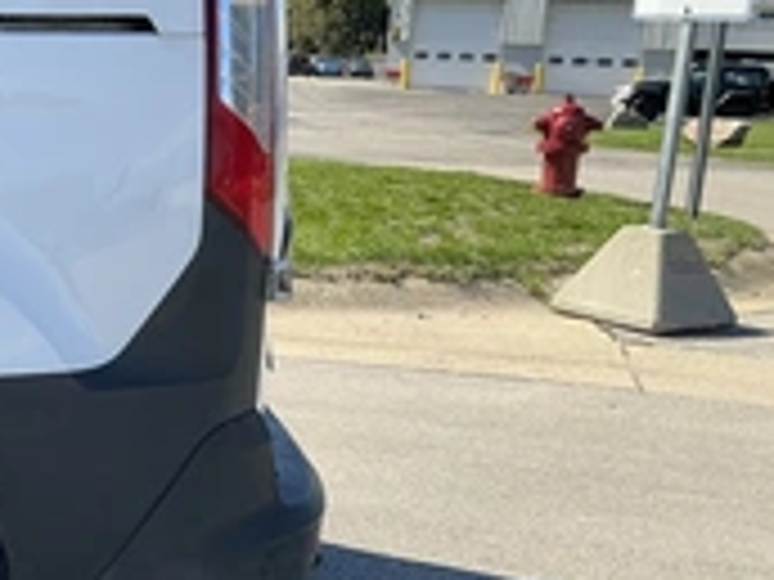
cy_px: 400
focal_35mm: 65
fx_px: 1453
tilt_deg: -11.1
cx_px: -32
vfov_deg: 22.5
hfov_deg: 27.8
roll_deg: -2.0
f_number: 1.8
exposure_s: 1/1076
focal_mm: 3
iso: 25
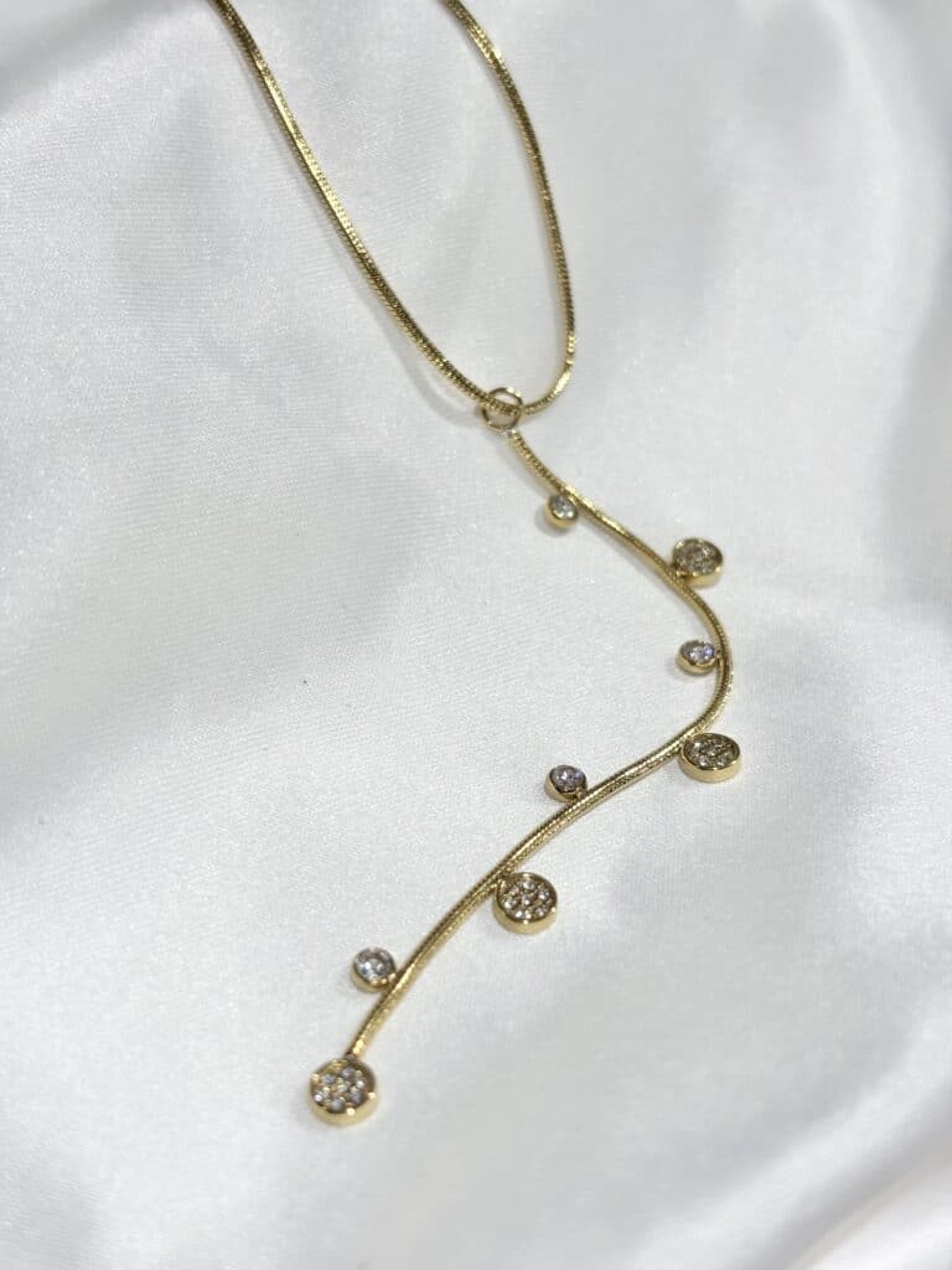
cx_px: 476
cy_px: 635
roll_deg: +10.2
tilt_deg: -33.7
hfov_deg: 28.0
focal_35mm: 52
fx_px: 1907
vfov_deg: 36.8
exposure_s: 1/343
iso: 32
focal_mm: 5.96
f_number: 1.6
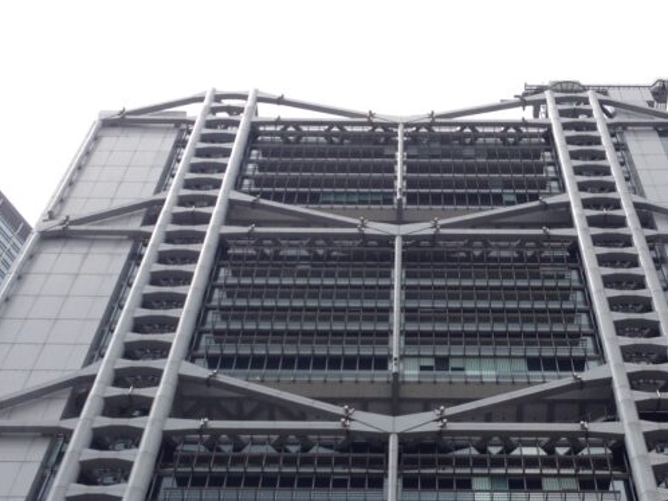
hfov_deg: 27.0
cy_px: 377
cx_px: 398
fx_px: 1389
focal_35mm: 72
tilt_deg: +55.9
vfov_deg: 20.3
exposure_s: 1/1151
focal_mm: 4.28
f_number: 2.4
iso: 50
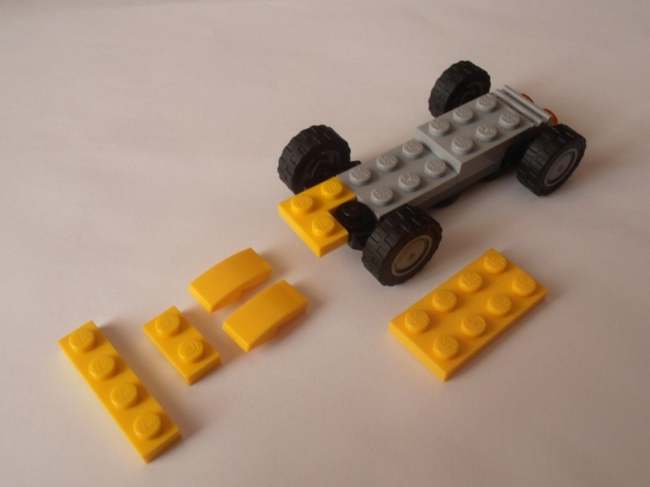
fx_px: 695
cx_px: 325
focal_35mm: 37
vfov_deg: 38.7
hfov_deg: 50.1
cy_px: 244
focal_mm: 6.61
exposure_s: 1/15
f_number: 3.9
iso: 125
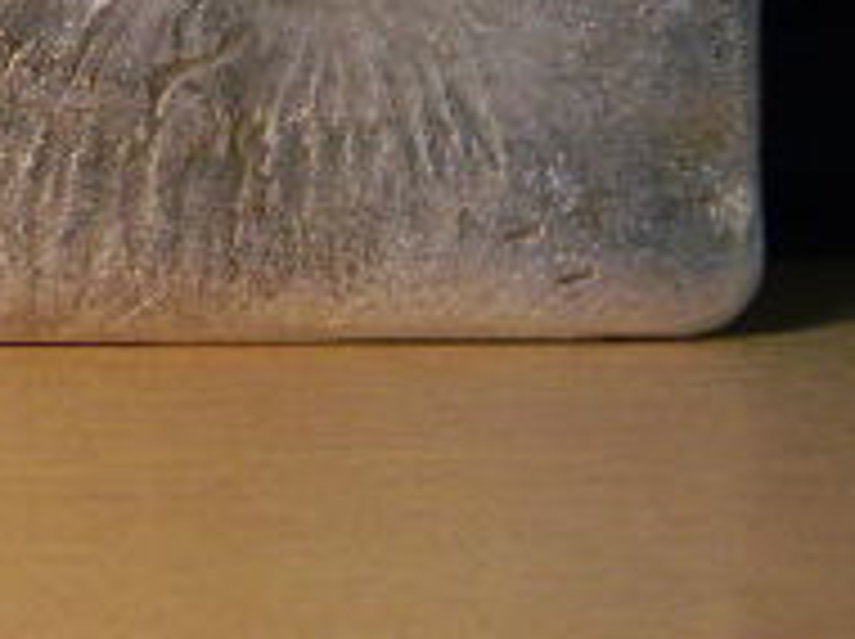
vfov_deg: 11.9
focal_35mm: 124
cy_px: 115
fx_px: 3059
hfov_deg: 15.3
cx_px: -216
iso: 143
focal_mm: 8.6
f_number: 3.9
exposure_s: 1/30
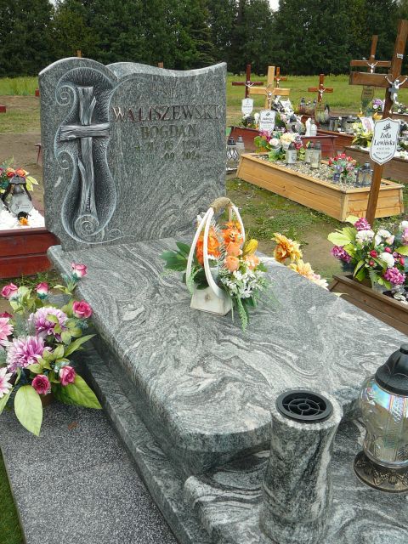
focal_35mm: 35
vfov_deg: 52.6
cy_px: 272
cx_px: 204
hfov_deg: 40.7
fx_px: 550
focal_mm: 5.2
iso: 80
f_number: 2.8
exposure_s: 1/640
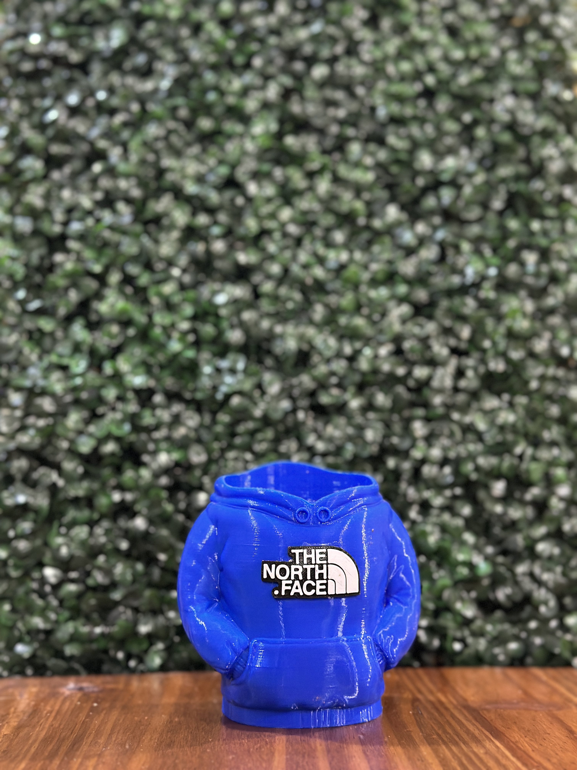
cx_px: 288
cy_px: 385
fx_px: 1067
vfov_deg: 39.7
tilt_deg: +5.0
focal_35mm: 48
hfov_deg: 30.3
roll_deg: -0.1
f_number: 1.78
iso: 500
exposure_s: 1/33
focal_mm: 6.86
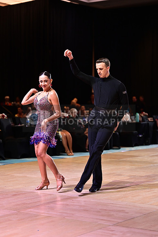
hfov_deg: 16.6
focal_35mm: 82
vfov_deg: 24.8
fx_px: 540
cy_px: 118
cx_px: 79
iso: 1600
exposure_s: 1/400
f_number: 2.8
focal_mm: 82
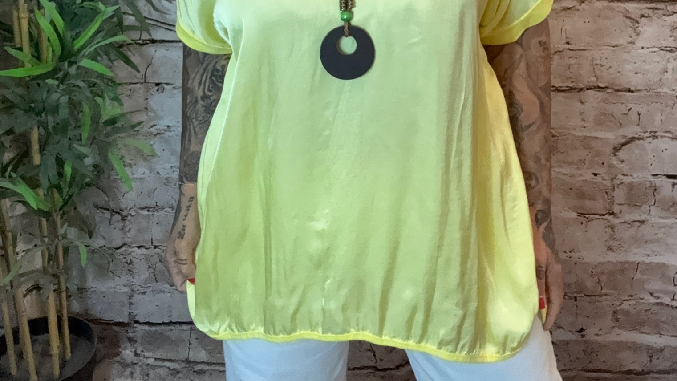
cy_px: -37
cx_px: 341
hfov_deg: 46.4
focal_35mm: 44
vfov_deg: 25.2
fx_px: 790
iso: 250
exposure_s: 1/50
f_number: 1.9
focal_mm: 2.69
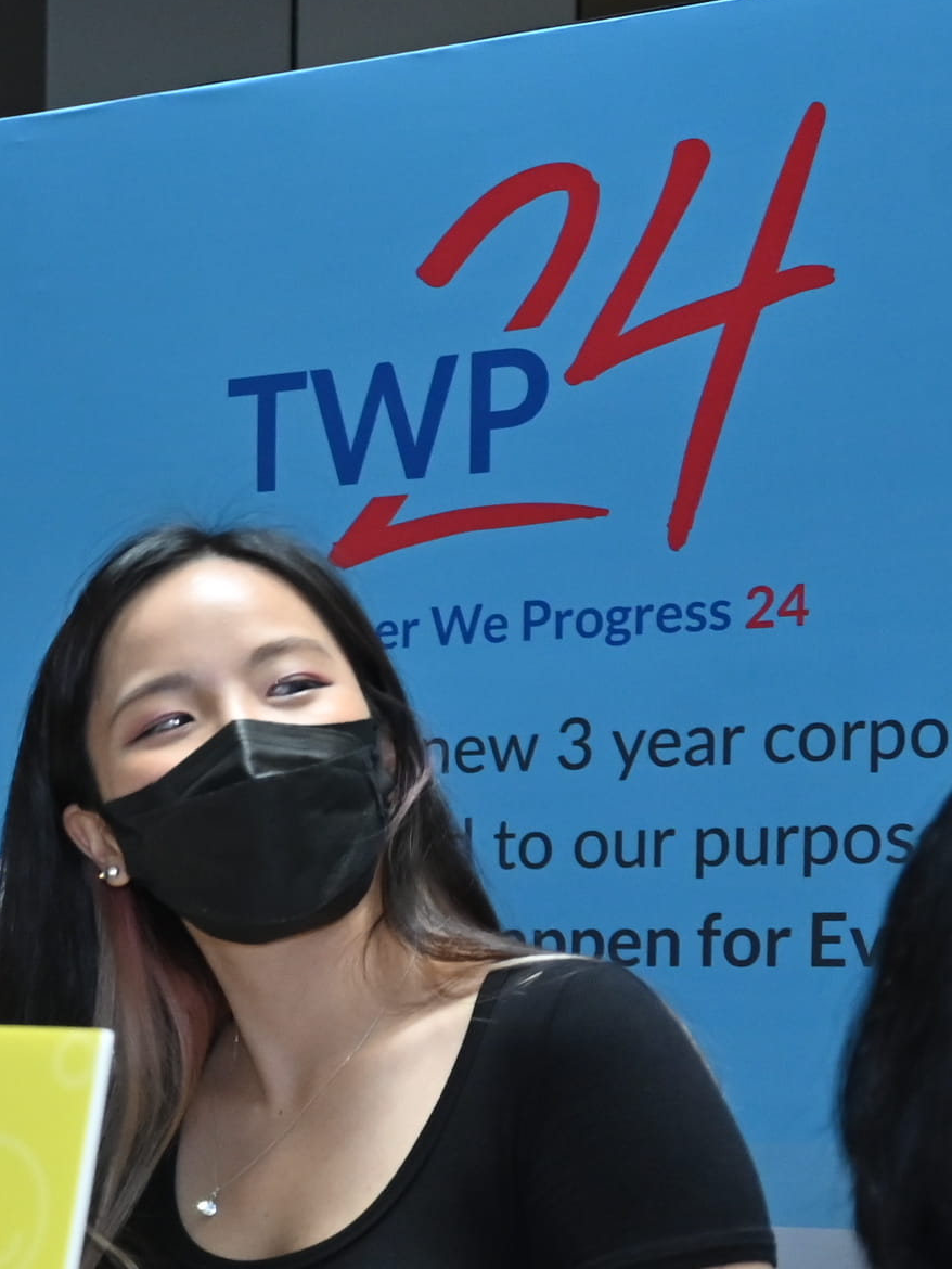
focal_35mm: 119
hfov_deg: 10.6
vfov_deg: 16.2
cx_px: -1364
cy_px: 1325
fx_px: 4362
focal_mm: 32
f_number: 4.5
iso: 1000
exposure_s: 1/125
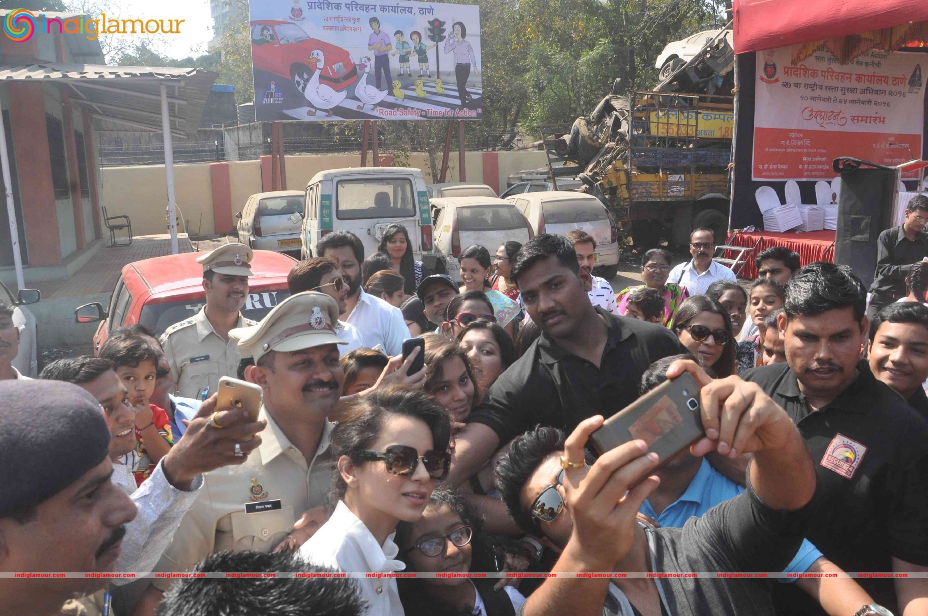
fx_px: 695
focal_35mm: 27
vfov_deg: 47.8
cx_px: 464
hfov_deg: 67.4
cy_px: 308
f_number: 13
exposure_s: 1/640
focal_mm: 18
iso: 1000
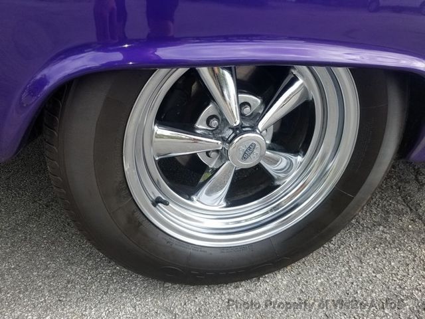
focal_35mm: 26
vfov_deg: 53.1
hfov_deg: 67.3
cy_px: 160
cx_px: 212
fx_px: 319
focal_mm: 4.25
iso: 50
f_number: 1.7
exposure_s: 1/718
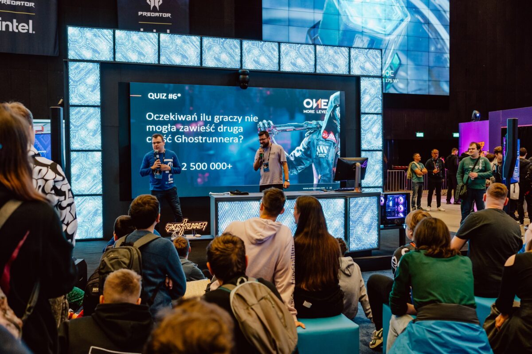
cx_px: 266
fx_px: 517
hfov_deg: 54.5
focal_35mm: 35
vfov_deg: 37.8
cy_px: 177
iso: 800
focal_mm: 35
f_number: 3.2
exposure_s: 1/50
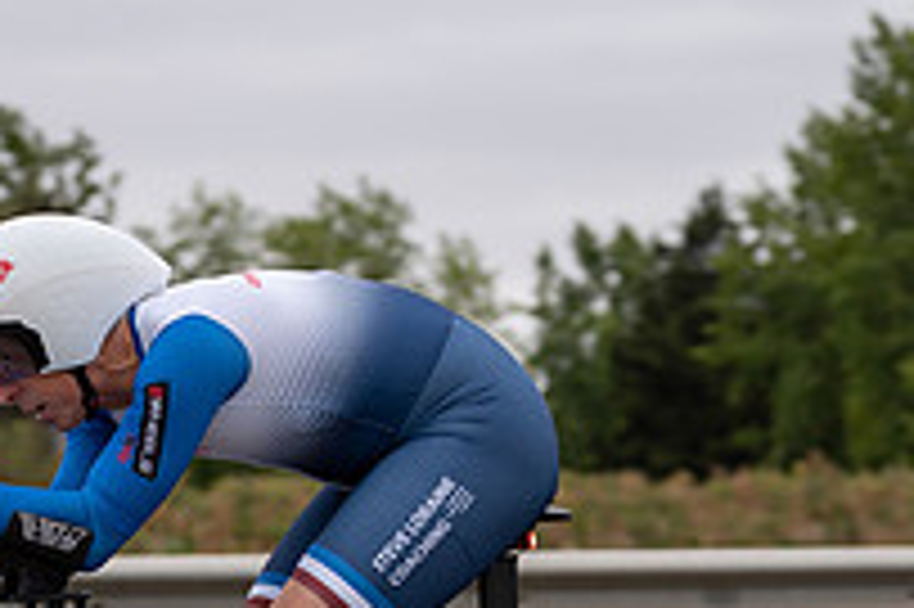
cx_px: 167
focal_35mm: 200
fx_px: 5074
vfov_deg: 6.8
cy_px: 606
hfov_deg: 10.3
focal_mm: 70
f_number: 3.5
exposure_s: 1/800
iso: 100
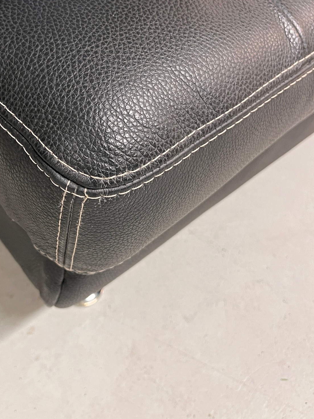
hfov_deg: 39.2
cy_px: 146
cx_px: 105
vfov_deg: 50.6
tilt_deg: -45.7
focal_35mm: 36
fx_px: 435
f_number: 1.6
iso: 160
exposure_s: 1/50
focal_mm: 5.1
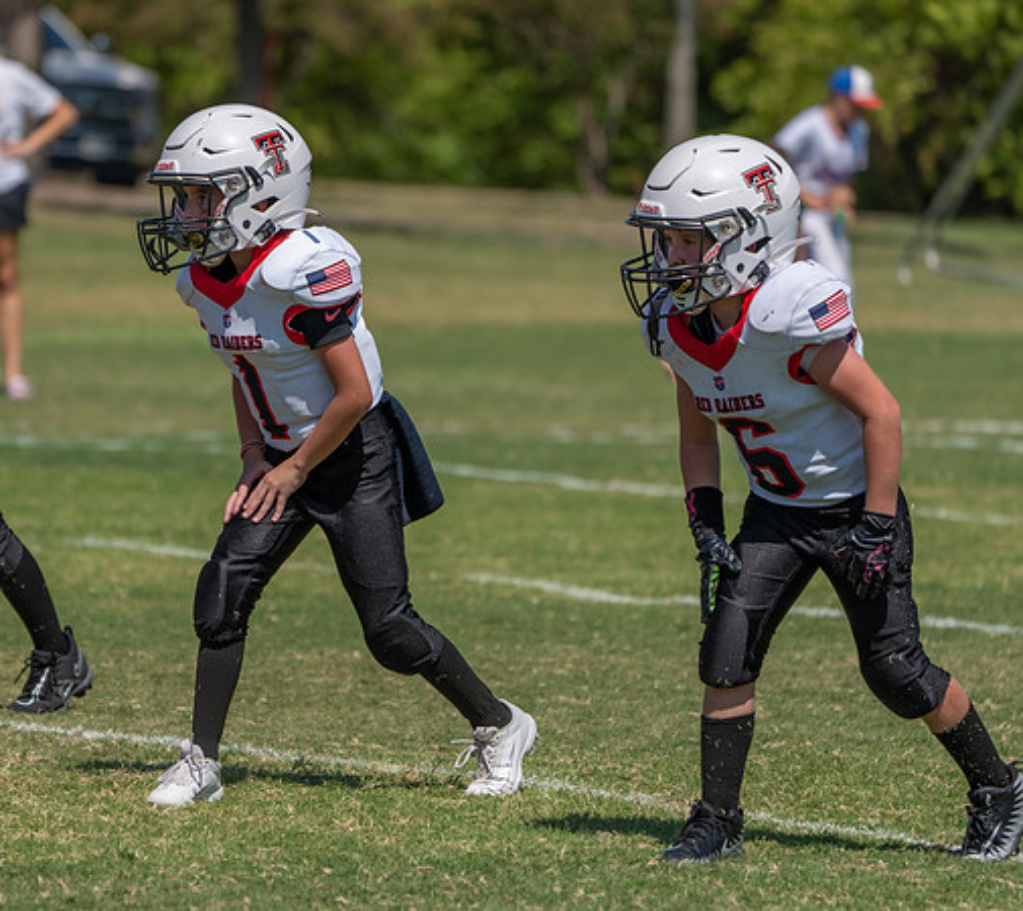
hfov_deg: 6.0
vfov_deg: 5.3
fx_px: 9817
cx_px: 308
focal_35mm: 310
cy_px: 477
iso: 100
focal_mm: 247
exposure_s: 1/800
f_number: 5.6
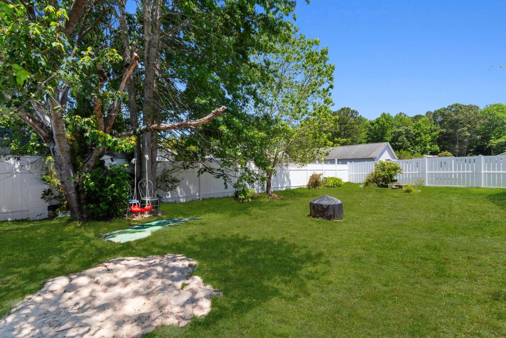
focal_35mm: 15
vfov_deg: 77.3
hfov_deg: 100.4
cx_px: 253
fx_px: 211
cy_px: 169
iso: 100
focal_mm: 10
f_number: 7.1
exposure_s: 1/200
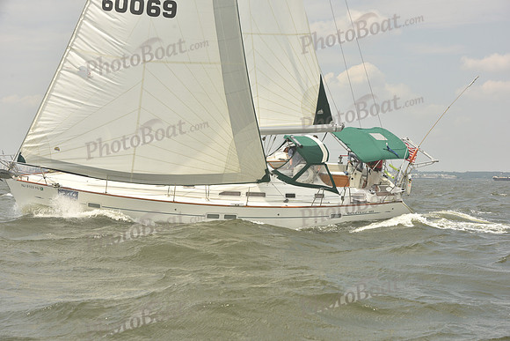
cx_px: 255
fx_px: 992
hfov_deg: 28.8
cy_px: 170
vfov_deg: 19.5
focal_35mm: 70
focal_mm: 70
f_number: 8
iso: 250
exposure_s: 1/800
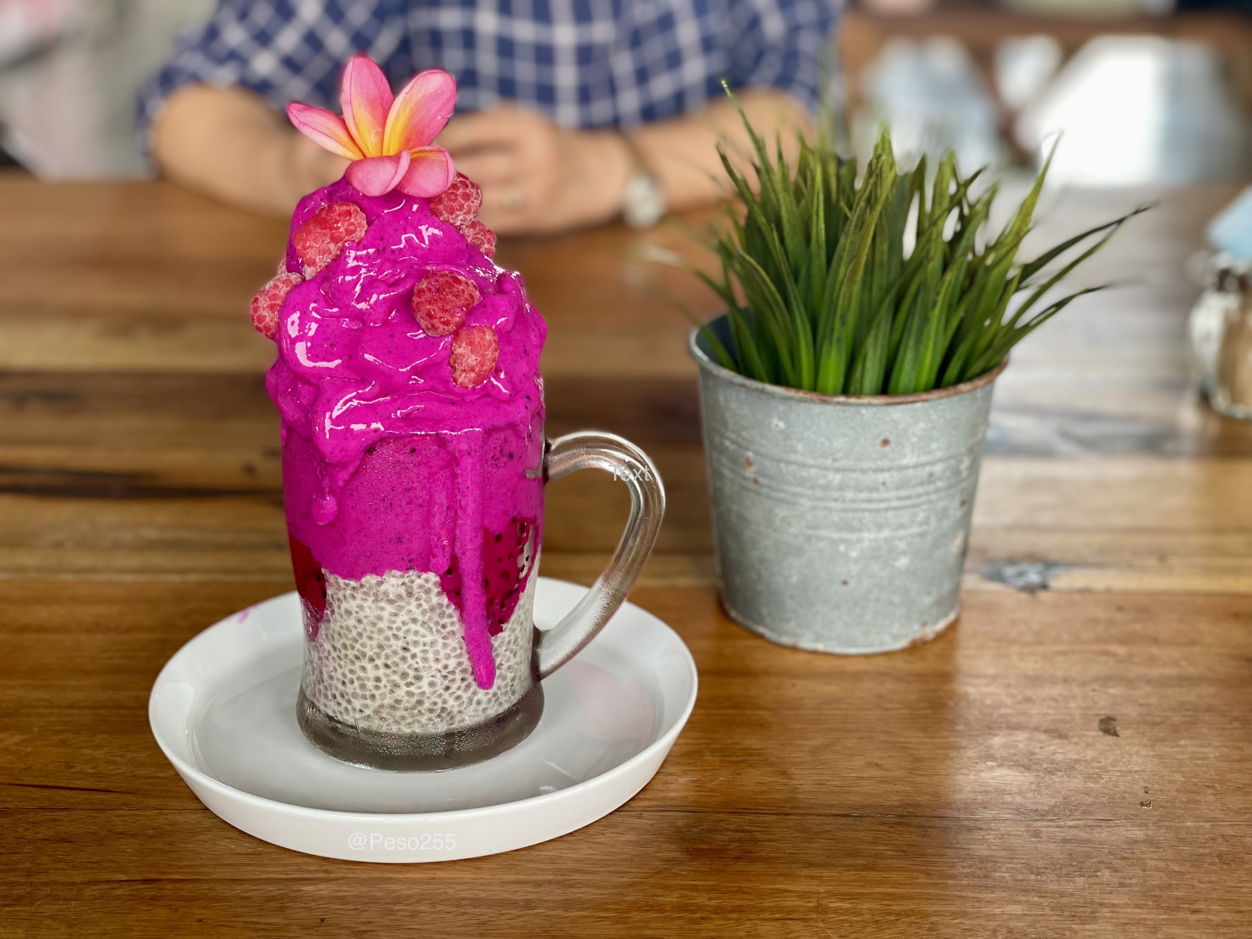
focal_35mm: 52
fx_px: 1881
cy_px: 470
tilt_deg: -20.8
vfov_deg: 28.0
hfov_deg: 36.8
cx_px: 626
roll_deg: +0.1
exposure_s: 1/122
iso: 80
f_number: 2
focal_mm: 6
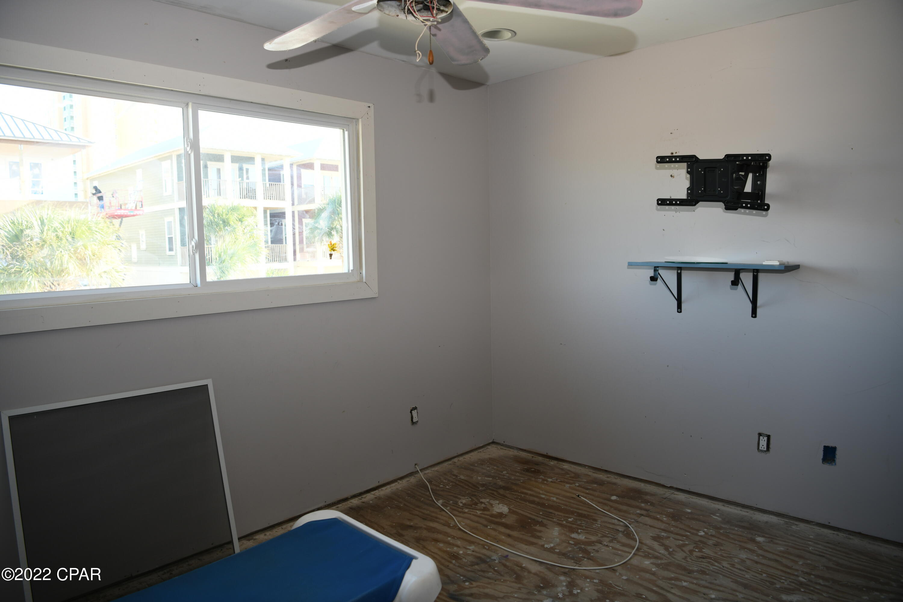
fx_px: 602
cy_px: 301
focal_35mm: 24
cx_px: 452
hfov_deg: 73.7
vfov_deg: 53.1
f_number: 5
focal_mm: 24
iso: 250
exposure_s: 1/60
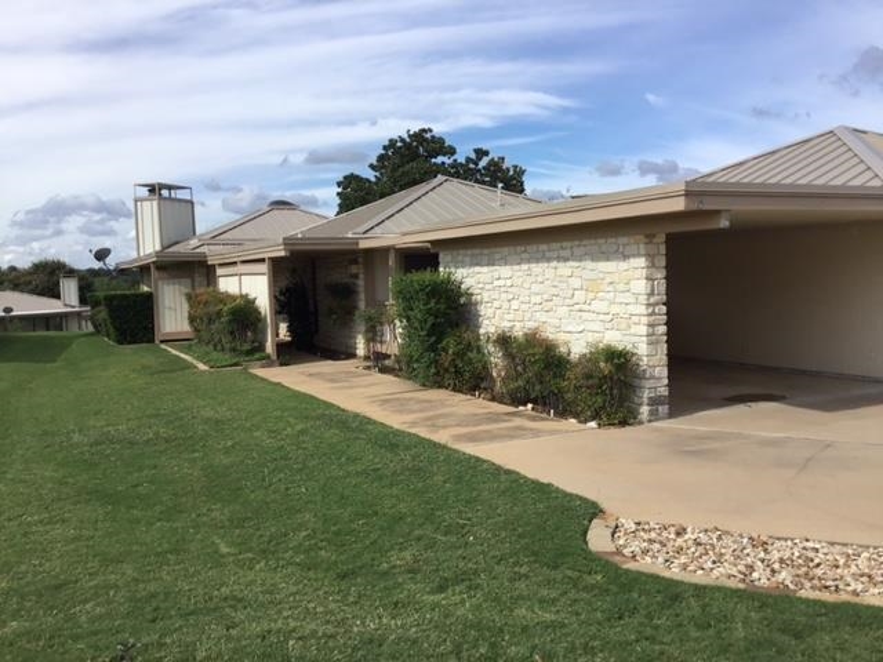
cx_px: 442
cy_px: 331
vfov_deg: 45.4
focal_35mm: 31
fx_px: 791
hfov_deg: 58.4
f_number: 2.4
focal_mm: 3.3
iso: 25
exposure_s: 1/1404
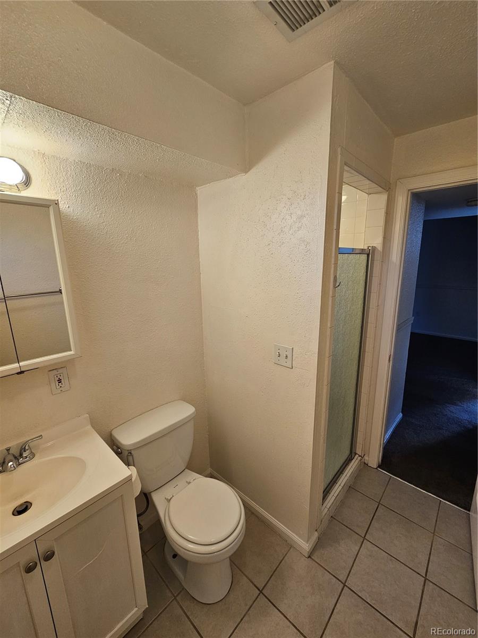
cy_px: 319
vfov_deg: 106.2
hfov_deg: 89.9
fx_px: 239
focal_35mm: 13
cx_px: 239
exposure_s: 1/60
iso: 100
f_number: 2.2
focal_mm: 2.2
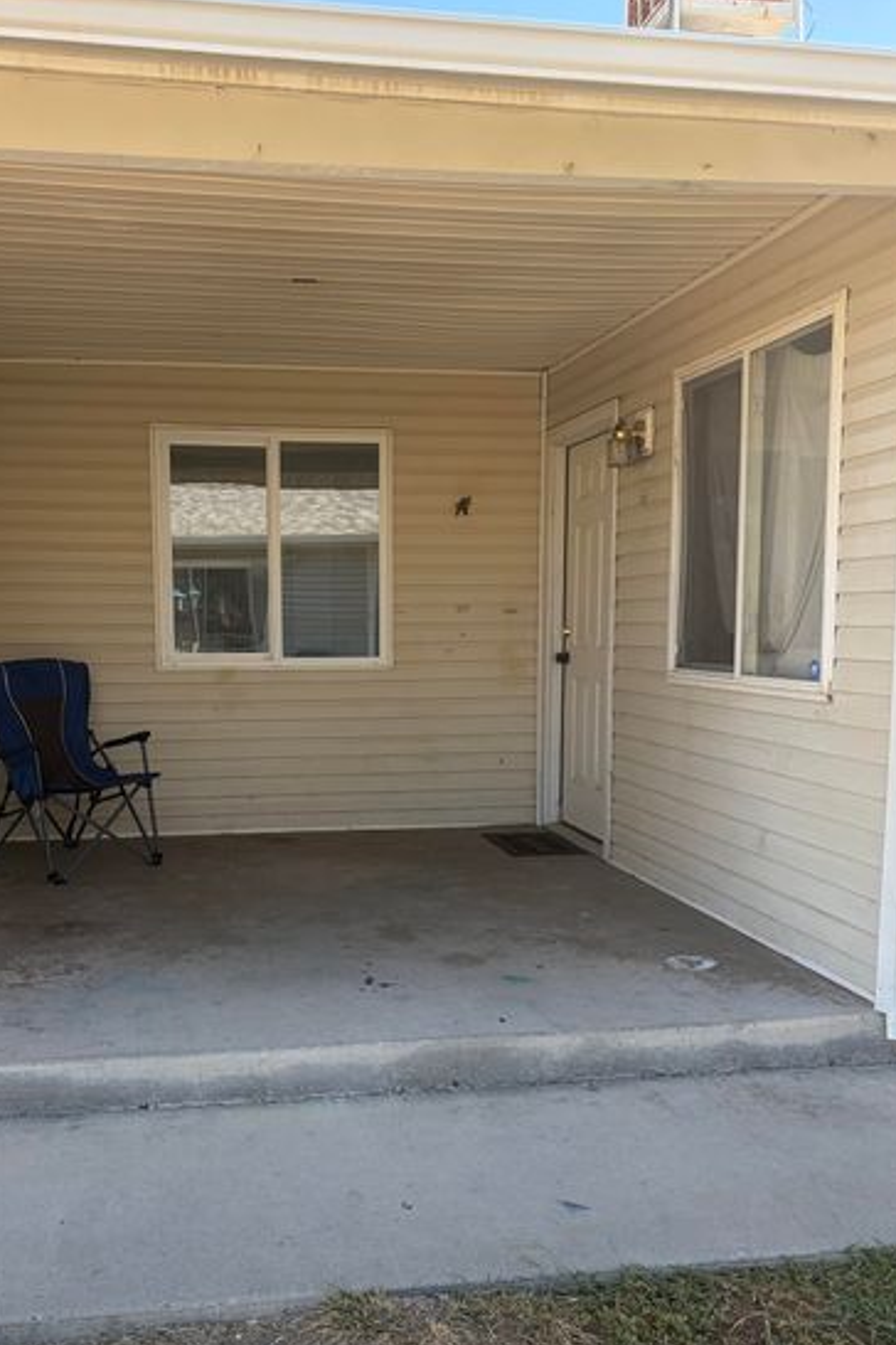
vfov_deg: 57.2
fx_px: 1232
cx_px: 364
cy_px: 725
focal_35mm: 33
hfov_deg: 39.8
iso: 64
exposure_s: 1/576
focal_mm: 5.96
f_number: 1.6
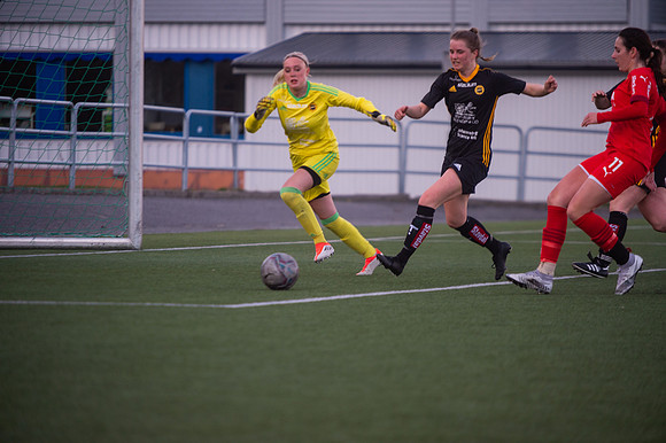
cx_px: 333
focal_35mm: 280
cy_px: 222
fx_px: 5177
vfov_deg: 4.9
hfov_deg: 7.4
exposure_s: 1/800
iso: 500
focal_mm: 280
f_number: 4
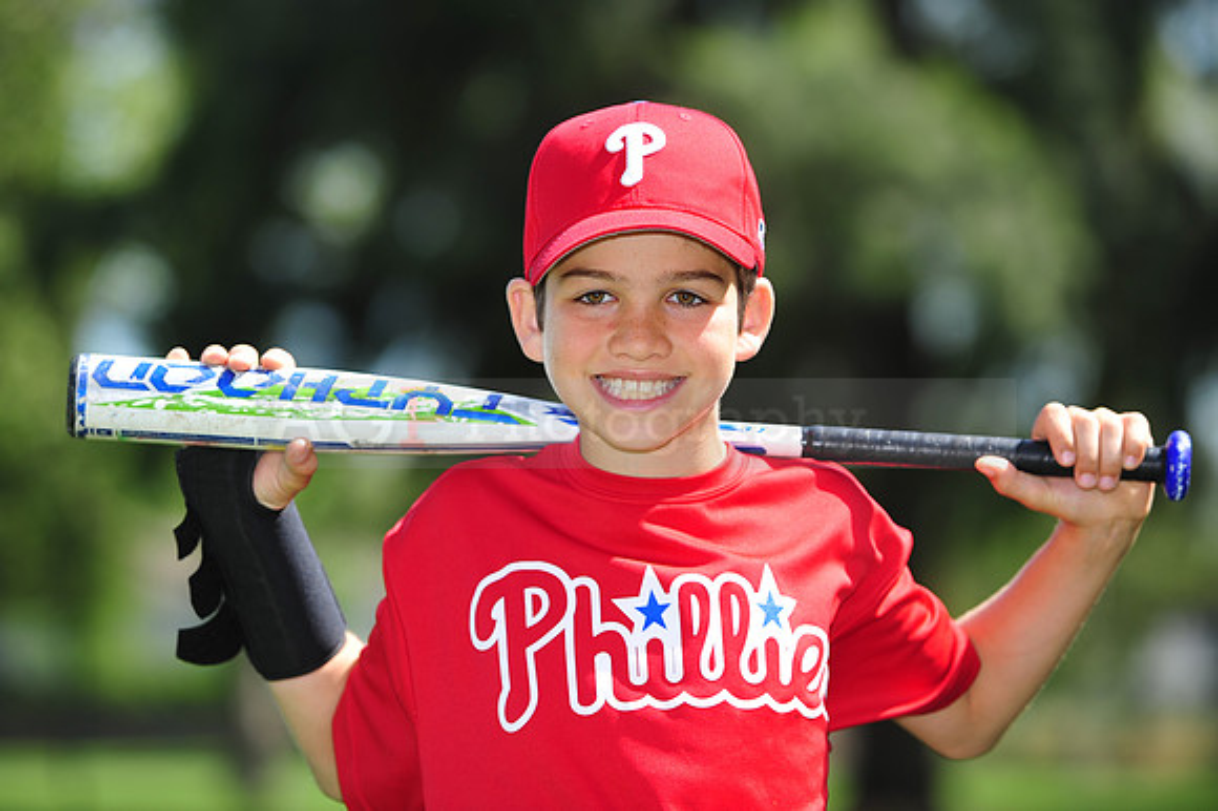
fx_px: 5579
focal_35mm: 165
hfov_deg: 12.5
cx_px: 609
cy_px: 406
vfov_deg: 8.3
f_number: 4.5
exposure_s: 1/640
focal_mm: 165
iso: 200
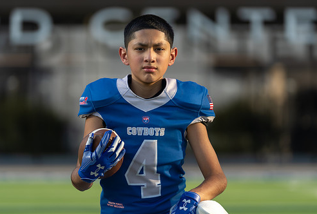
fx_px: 1856
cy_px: 101
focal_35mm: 210
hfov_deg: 9.8
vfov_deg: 6.6
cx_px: 155
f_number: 2.8
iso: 100
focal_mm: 156
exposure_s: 1/640
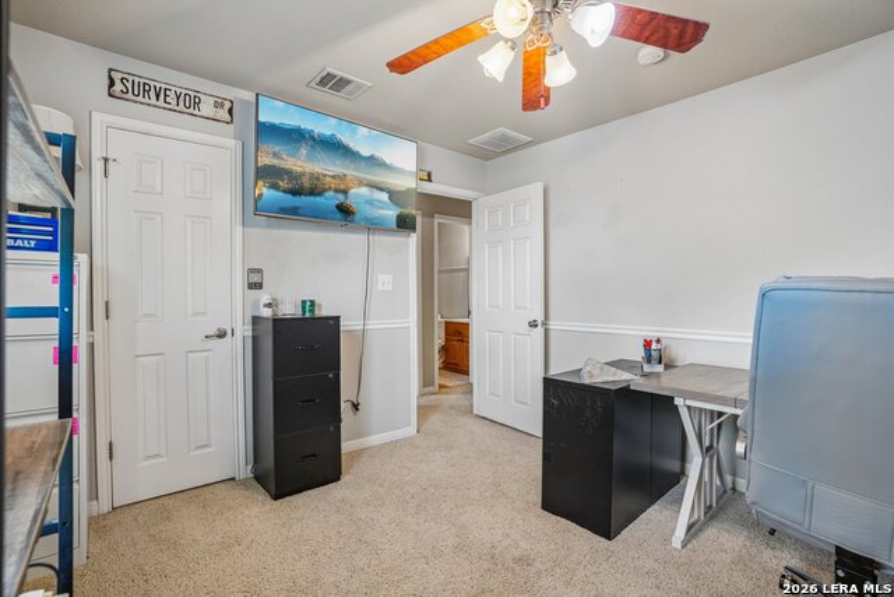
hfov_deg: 96.7
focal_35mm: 16
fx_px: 397
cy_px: 298
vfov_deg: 73.8
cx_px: 447
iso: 400
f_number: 8
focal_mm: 16
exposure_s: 1/8
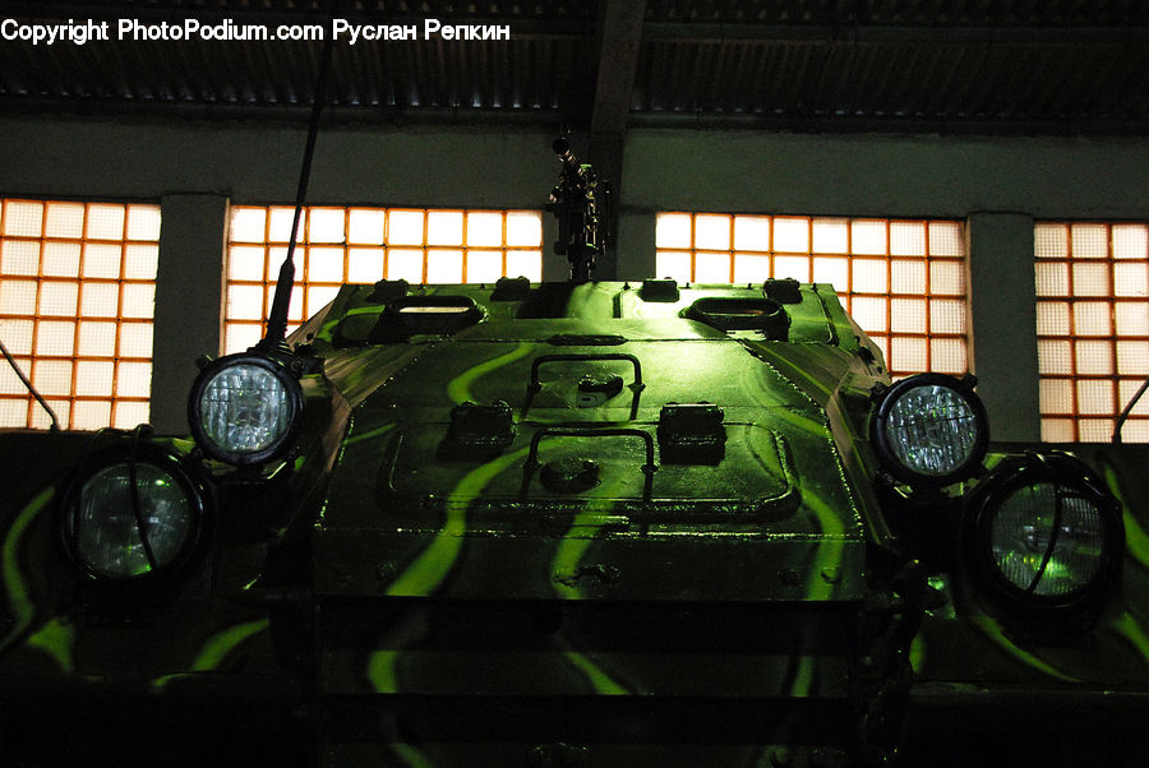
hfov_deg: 41.1
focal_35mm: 48
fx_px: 1533
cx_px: 574
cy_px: 384
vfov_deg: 28.1
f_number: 5.6
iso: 640
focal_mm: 32
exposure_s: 1/50
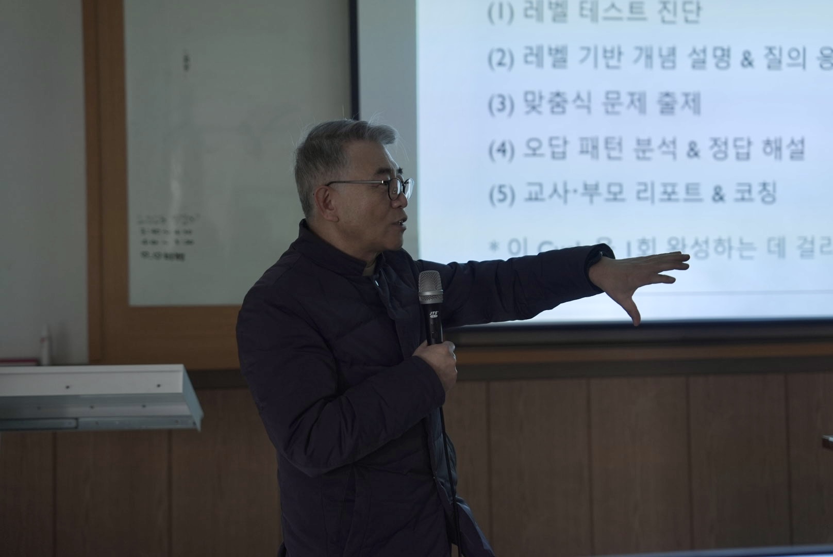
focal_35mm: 57
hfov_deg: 35.0
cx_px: 416
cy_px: 278
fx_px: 1320
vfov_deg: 23.8
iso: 400
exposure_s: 1/60
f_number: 2.8
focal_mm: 57
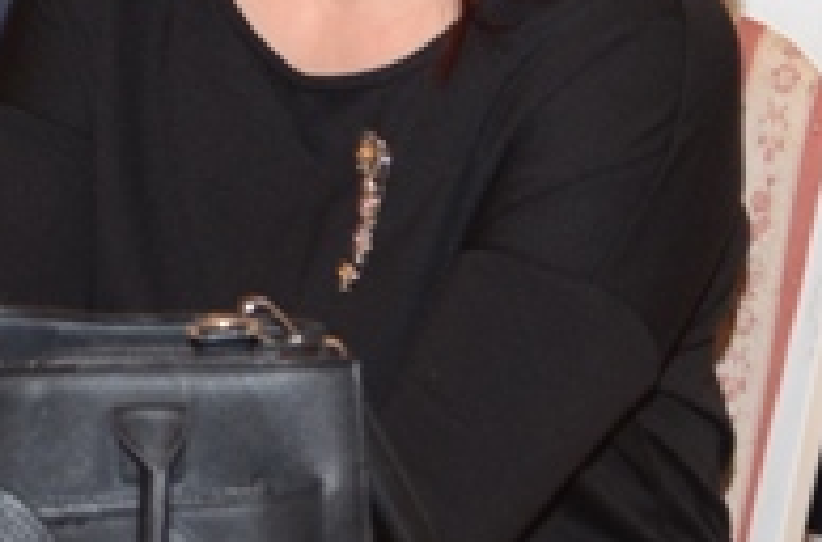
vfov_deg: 6.8
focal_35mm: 198
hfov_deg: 10.4
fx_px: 4506
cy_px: -144
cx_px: 110
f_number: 4.5
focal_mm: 32
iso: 640
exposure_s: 1/50
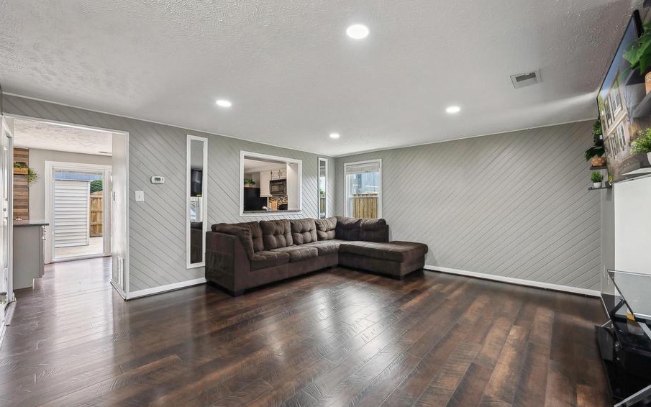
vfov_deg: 74.8
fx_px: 266
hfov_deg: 101.2
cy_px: 201
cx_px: 355
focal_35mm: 15
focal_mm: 13
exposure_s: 1/80
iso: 640
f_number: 7.1
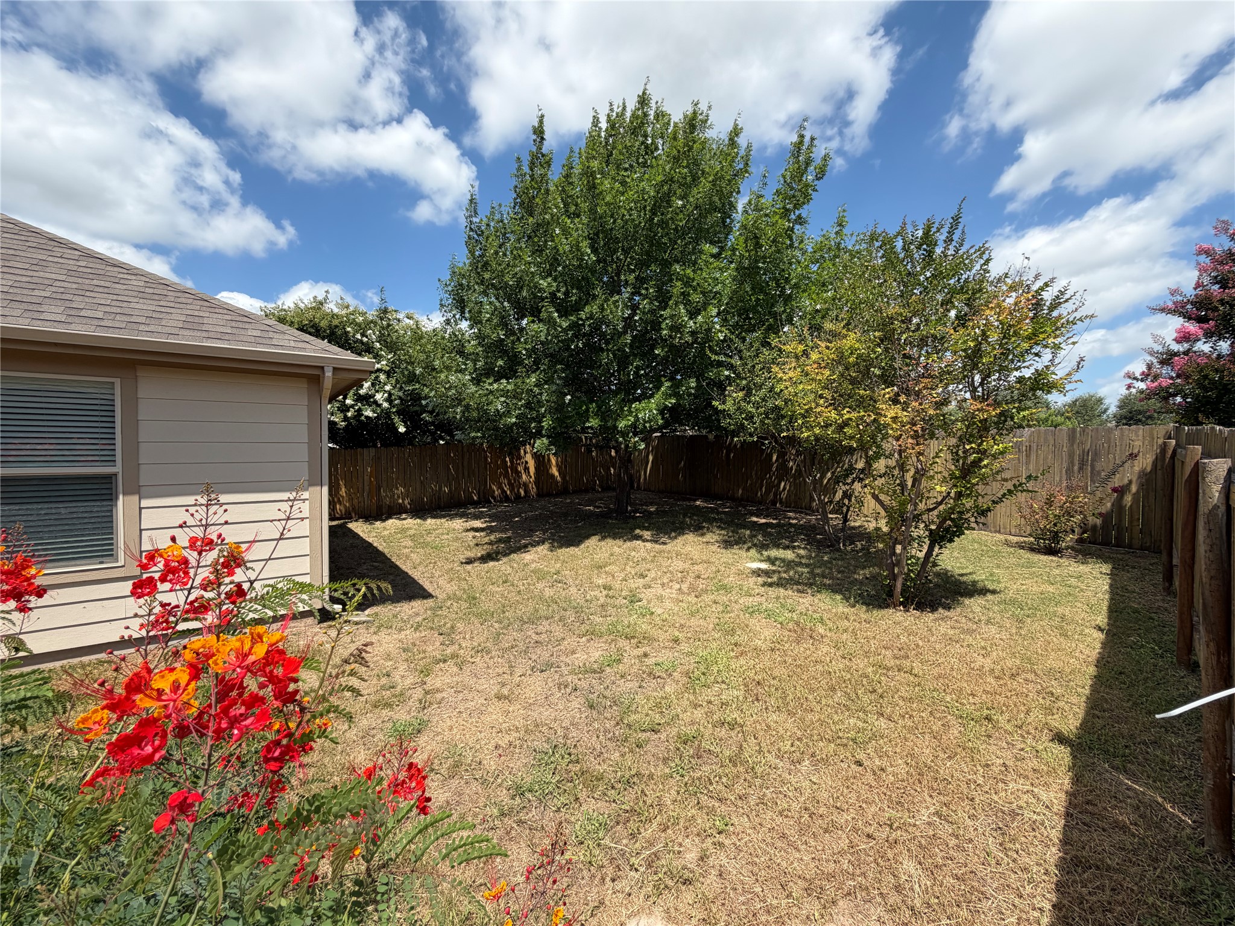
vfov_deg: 85.7
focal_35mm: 14
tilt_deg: -0.6
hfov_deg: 102.1
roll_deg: +0.0
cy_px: 463
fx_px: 499
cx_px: 618
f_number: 2.2
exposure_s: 1/770
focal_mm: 2.22
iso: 32
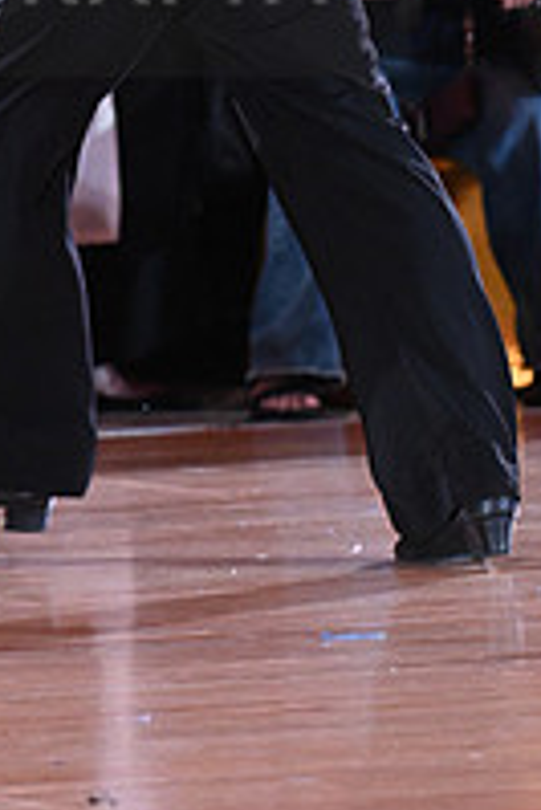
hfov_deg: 3.8
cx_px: -148
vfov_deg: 5.6
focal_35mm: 364
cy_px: -57
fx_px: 8190
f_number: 5
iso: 5000
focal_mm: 125
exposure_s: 1/400
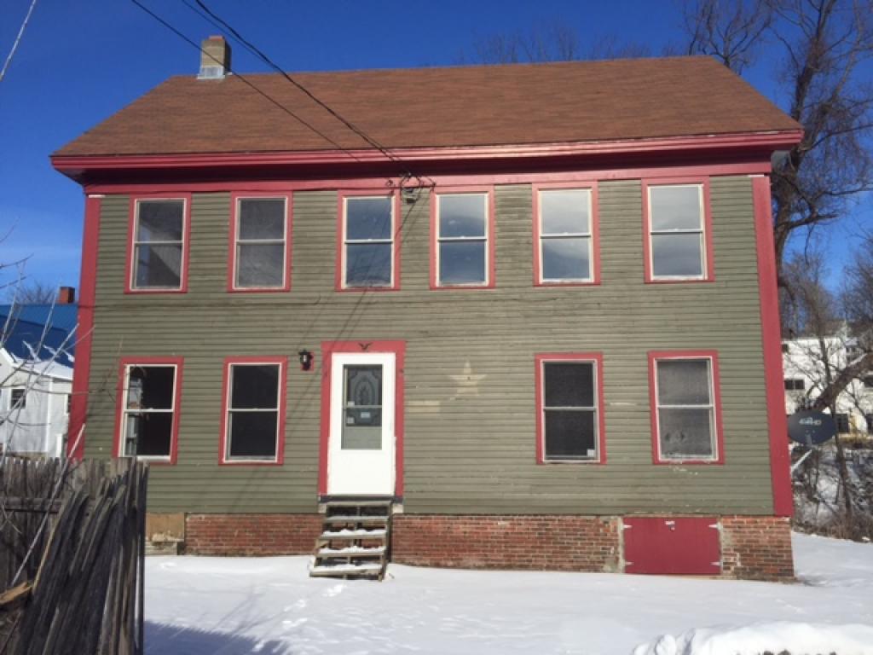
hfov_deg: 61.7
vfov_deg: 48.2
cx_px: 436
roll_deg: -0.2
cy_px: 328
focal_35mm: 29
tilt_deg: +9.2
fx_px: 731
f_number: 2.2
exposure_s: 1/2825
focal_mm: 4.15
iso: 32
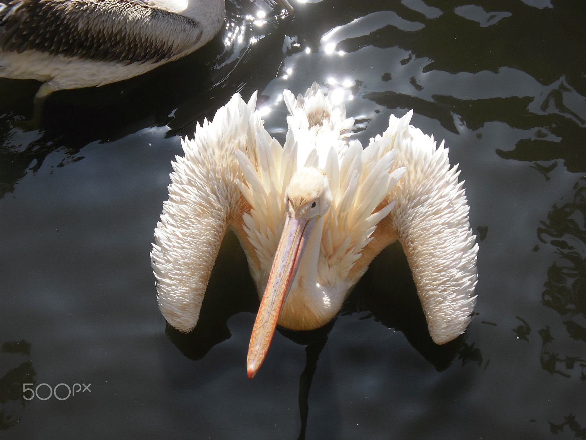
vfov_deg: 28.0
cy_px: 220
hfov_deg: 36.8
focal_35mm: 52
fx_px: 880
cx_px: 293
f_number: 5
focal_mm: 9.3
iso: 80
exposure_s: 1/331
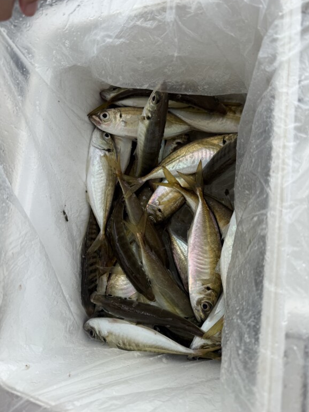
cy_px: 198
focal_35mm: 25
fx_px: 298
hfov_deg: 54.9
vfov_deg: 69.4
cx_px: 152
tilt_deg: -81.7
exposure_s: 1/2110
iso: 80
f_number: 1.78
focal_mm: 6.76
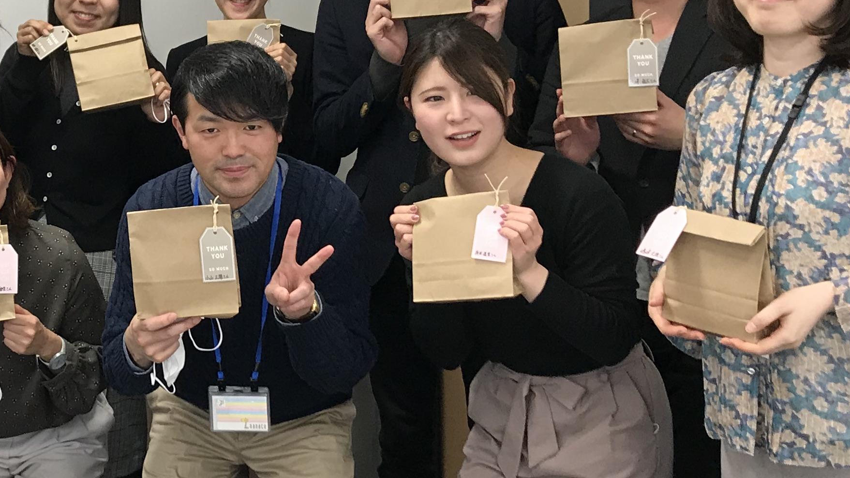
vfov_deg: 17.2
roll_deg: +0.6
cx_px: 74
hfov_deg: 28.9
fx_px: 1578
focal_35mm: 70
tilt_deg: -3.9
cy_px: 134
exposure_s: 1/33
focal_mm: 4
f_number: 1.8
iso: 25
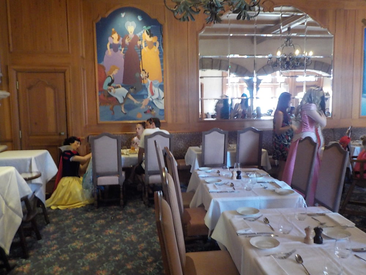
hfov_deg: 60.0
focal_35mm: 30
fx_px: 317
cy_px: 138
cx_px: 183
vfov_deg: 46.8
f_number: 3.3
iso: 400
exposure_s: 1/8
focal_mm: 4.1
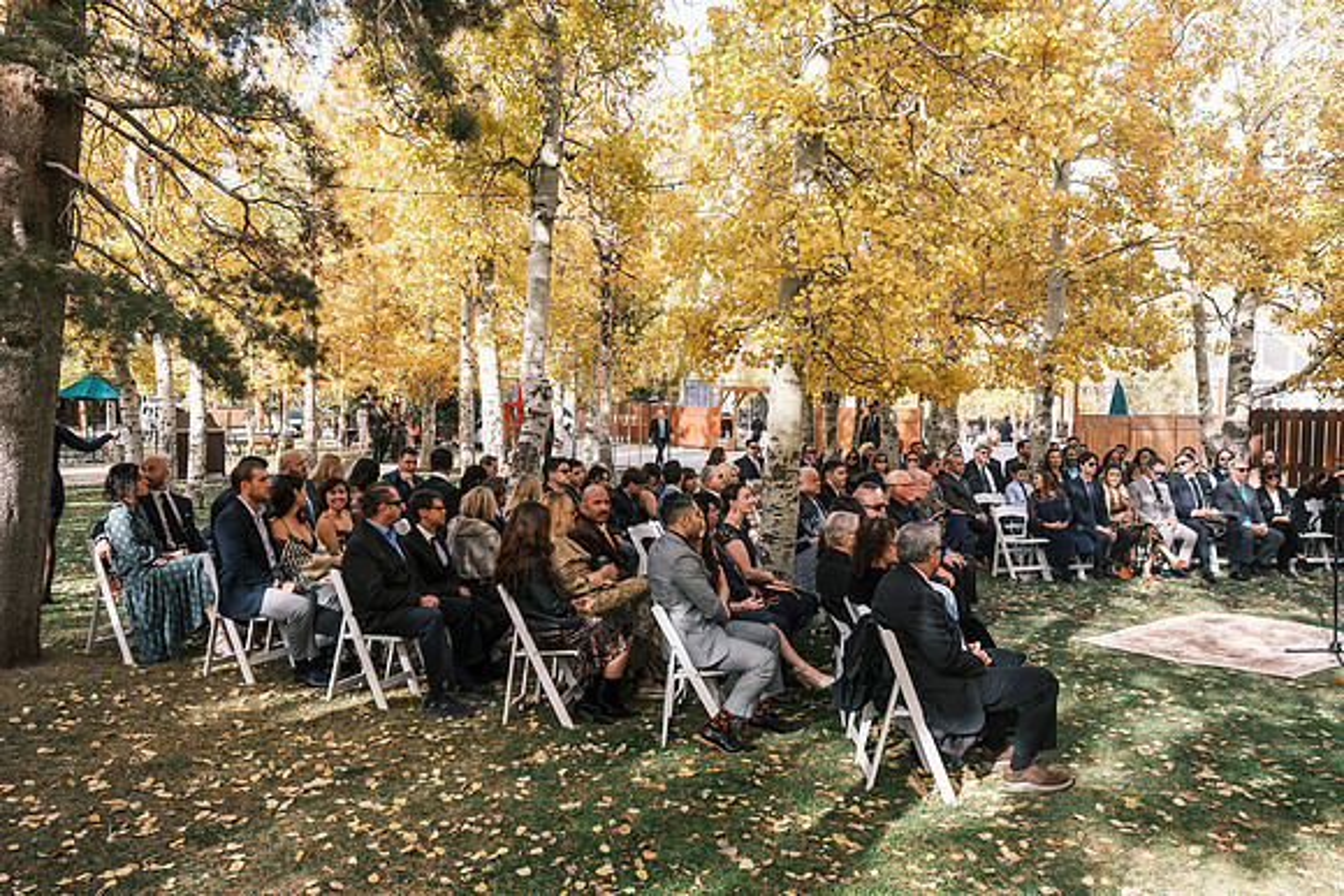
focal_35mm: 27
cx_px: 672
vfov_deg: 48.0
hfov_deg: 67.4
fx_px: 1008
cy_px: 448
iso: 160
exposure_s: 1/250
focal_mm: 18
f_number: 4
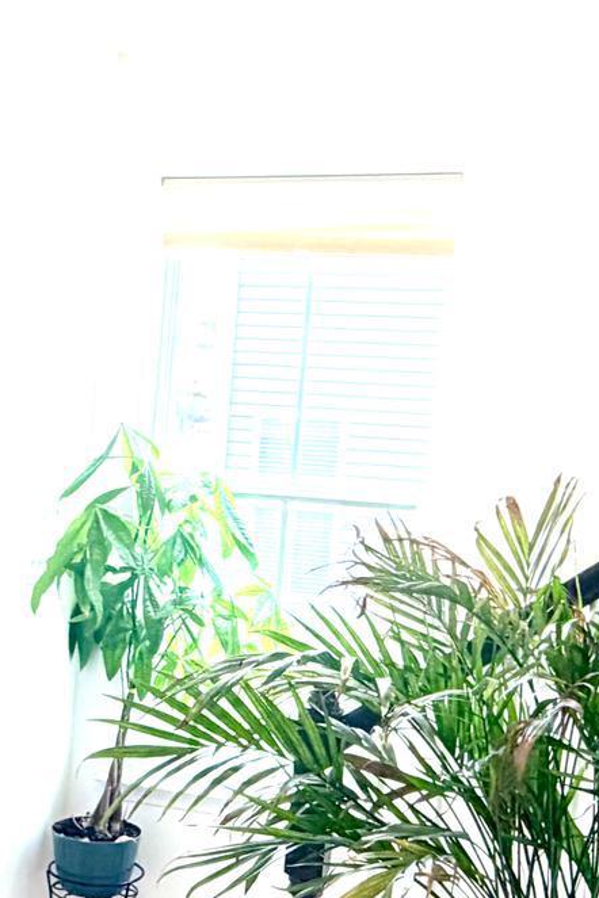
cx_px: 215
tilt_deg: +0.4
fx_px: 1123
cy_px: 509
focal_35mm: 45
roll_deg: -4.6
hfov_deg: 29.7
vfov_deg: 43.5
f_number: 2.2
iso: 200
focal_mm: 2.22
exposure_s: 1/120
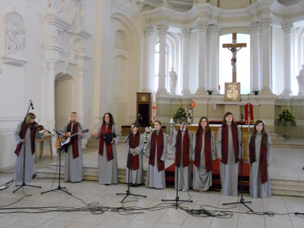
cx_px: 160
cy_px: 102
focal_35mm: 39
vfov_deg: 36.8
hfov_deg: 47.8
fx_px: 343
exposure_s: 1/20
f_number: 3.5
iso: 800
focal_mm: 5.8
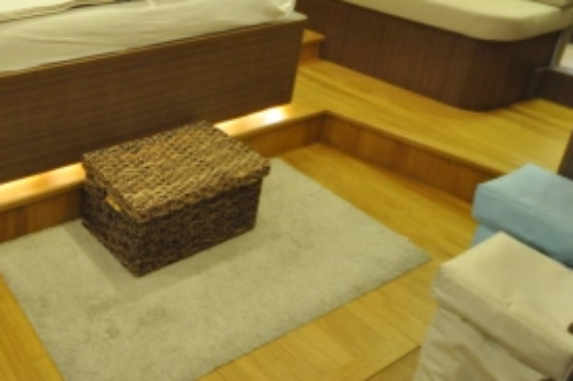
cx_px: 65
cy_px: 56
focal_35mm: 36
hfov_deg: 48.0
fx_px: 573
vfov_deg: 35.2
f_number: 4.5
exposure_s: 1/30
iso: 1100
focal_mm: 12
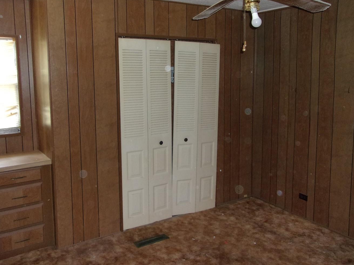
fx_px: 338
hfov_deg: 55.2
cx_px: 194
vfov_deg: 42.8
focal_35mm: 33
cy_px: 113
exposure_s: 1/34
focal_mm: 4.9
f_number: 3
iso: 250
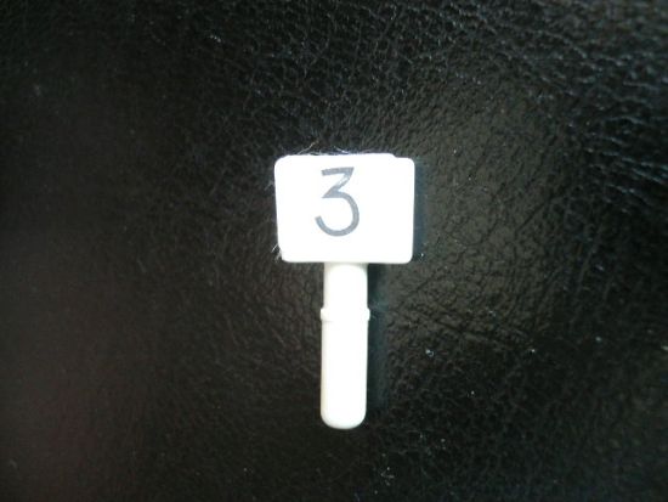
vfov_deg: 40.7
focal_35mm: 35
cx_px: 334
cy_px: 251
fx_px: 676
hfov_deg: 52.6
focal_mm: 5.8
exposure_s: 1/13
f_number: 2.8
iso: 200
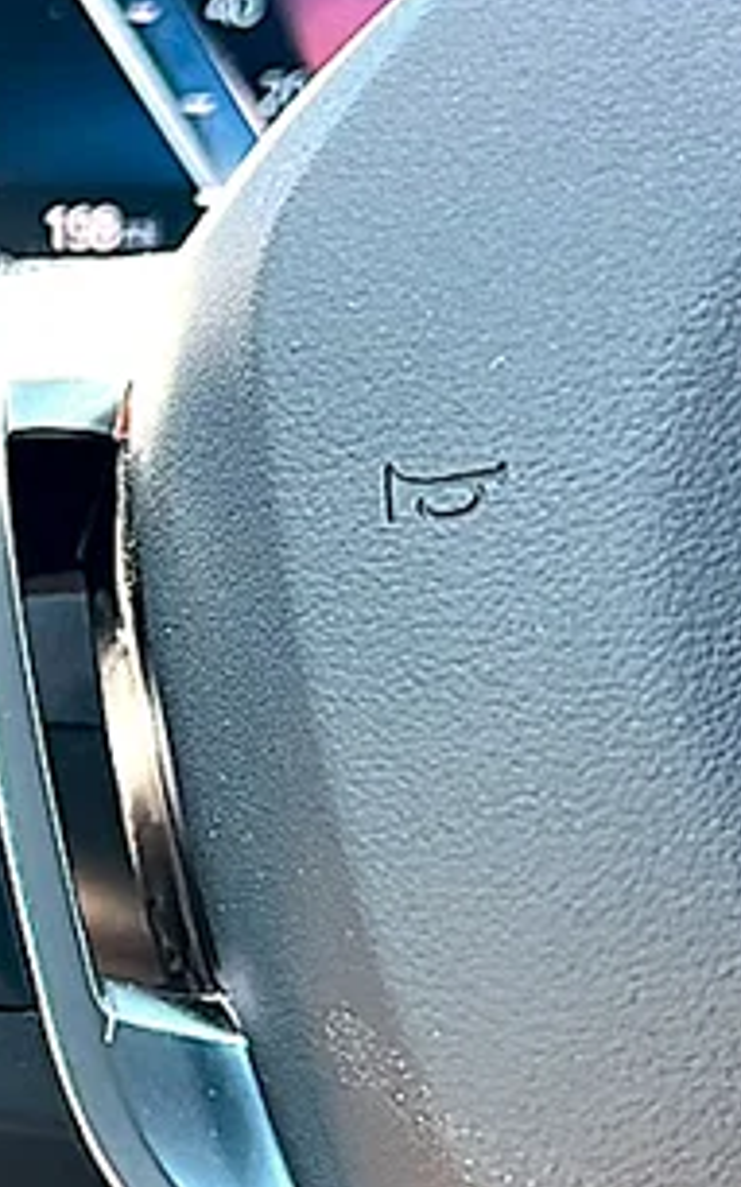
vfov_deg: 20.4
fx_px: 3299
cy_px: 626
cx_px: -435
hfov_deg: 12.1
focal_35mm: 102
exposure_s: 1/191
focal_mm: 6.86
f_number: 1.78
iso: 100
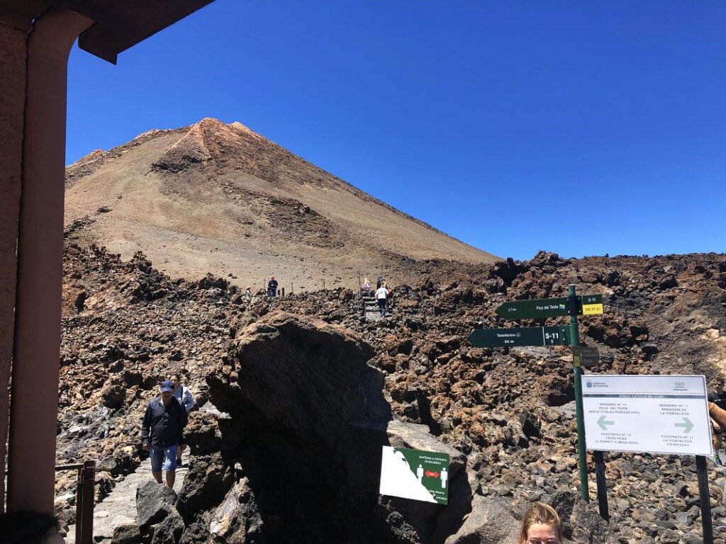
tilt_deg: +7.3
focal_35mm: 28
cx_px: 363
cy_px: 272
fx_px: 587
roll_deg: +1.4
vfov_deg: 49.7
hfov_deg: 63.4
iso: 20
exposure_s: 1/941
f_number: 1.8
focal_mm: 3.99
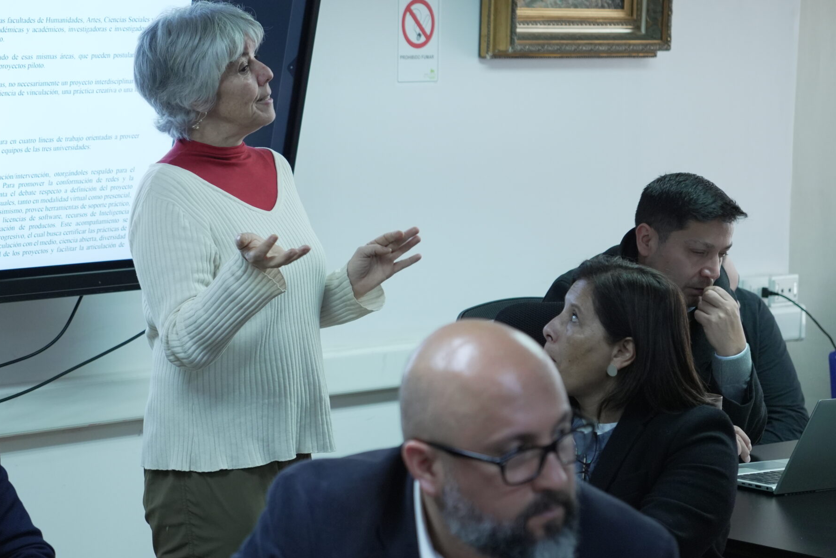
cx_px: 263
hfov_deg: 20.1
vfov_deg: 13.5
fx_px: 2349
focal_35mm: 101
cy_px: 234
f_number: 2.8
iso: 1000
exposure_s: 1/100
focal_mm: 47.2
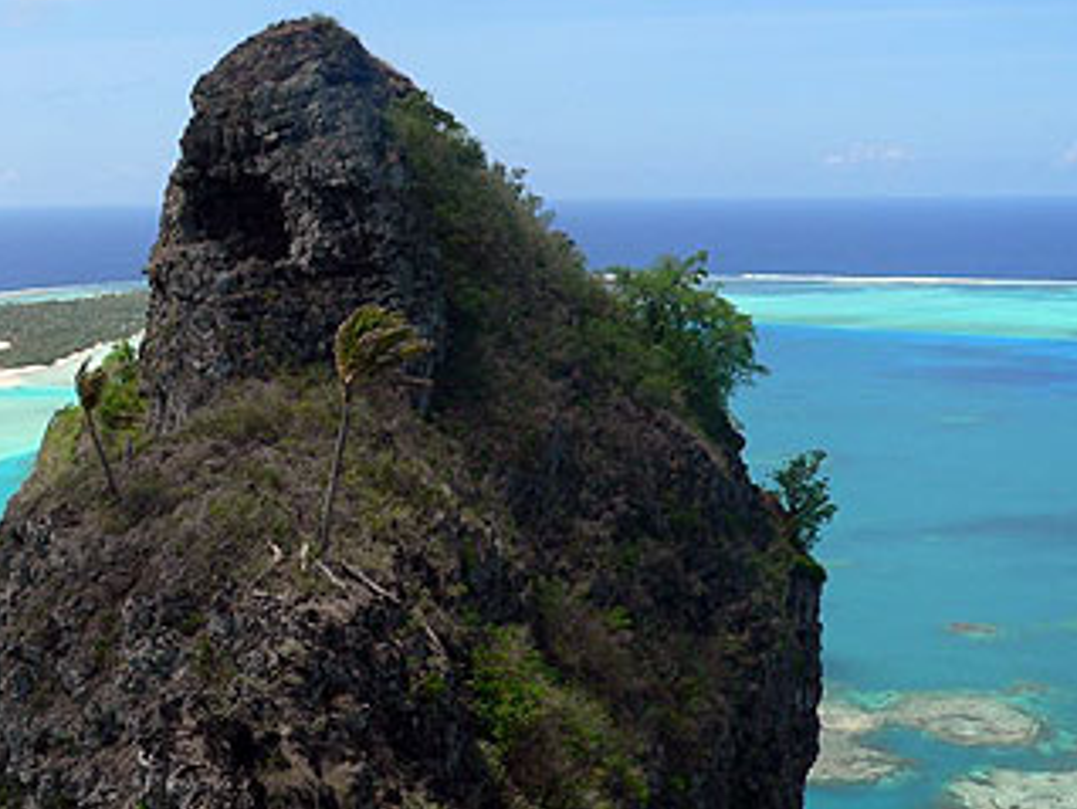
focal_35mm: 52
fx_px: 1619
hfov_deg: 36.3
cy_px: 286
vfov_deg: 27.9
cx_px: 339
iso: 80
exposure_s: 1/500
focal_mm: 6
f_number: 5.2
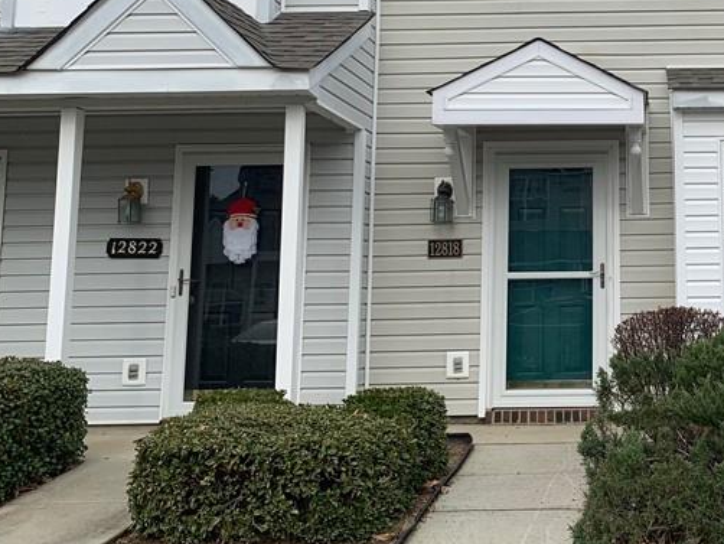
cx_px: 653
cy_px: 117
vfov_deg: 27.1
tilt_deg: +7.4
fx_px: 1109
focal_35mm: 53
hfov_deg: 34.1
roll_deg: +1.1
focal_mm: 4.25
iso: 25
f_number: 1.8
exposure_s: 1/1314
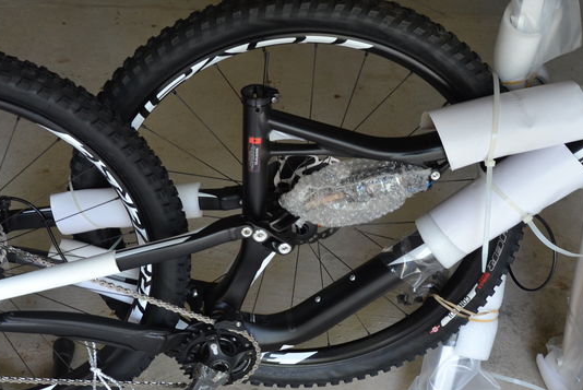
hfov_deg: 33.8
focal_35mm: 59
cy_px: 233
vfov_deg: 23.0
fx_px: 955
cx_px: 217
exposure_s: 1/60
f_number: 3.8
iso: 400
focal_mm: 21
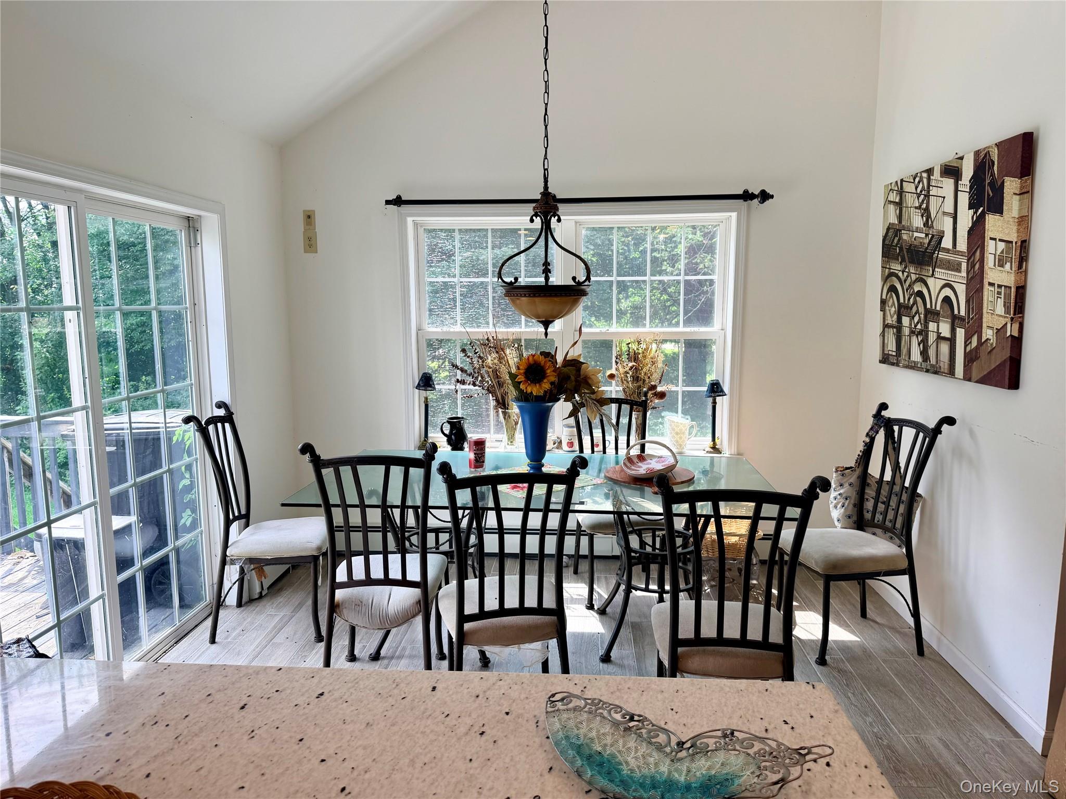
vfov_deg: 56.8
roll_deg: +0.2
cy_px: 400
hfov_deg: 71.6
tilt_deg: -7.6
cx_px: 533
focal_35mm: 24
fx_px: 739
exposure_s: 1/358
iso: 80
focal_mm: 6.76
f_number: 1.78
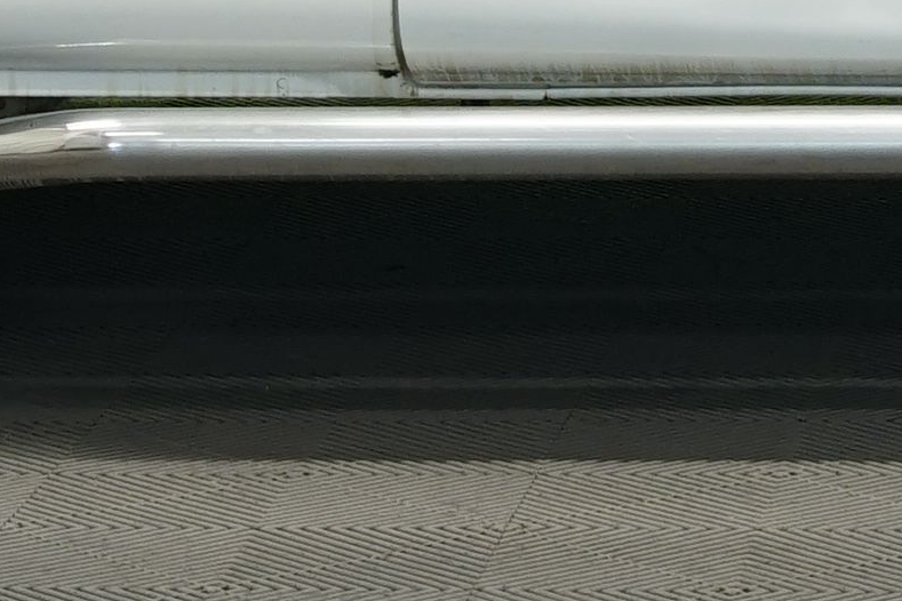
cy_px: -359
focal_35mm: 289
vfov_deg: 4.7
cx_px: 1342
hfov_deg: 7.0
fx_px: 7240
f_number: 5.6
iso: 500
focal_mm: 38
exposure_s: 1/15
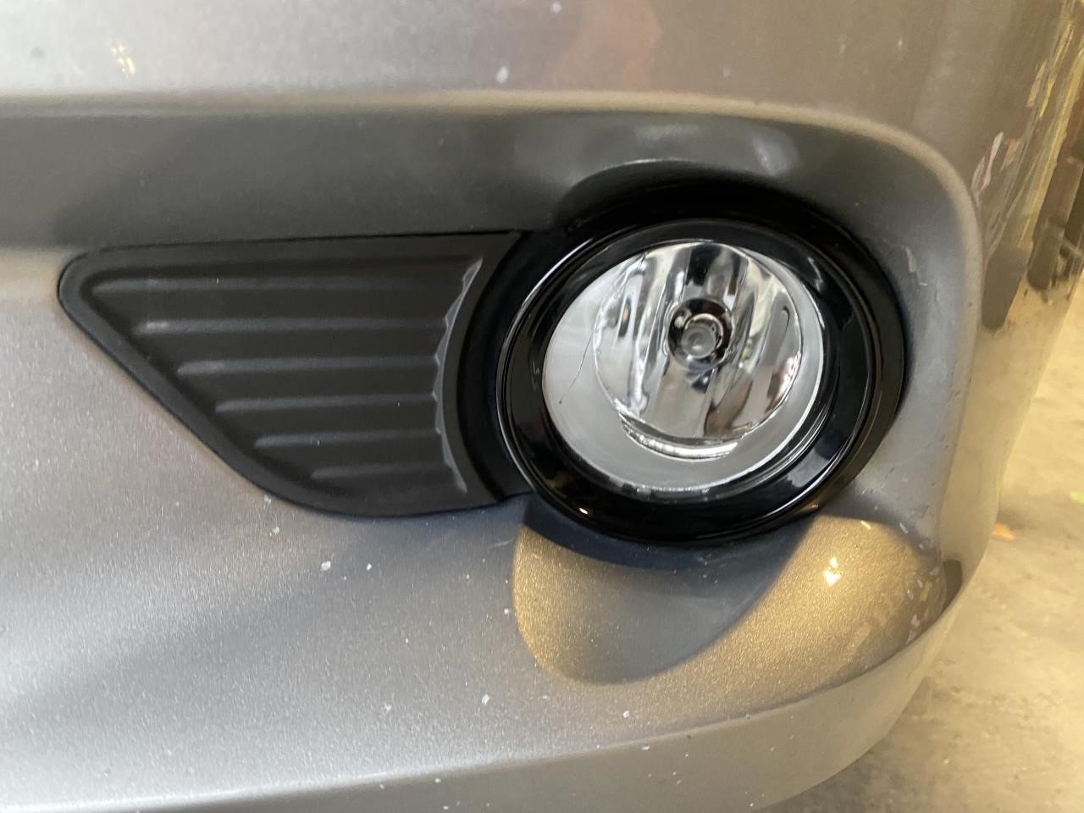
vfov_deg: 53.1
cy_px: 406
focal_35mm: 26
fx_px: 814
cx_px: 542
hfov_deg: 67.3
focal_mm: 4.25
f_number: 1.8
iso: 400
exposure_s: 1/60
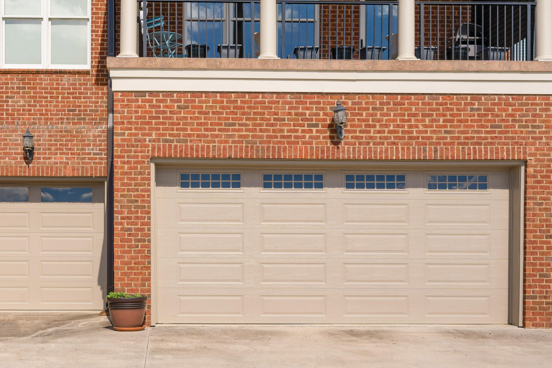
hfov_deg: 42.4
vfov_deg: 29.2
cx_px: 203
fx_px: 705
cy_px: 208
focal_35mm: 46
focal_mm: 35
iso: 320
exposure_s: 1/1600
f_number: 7.1
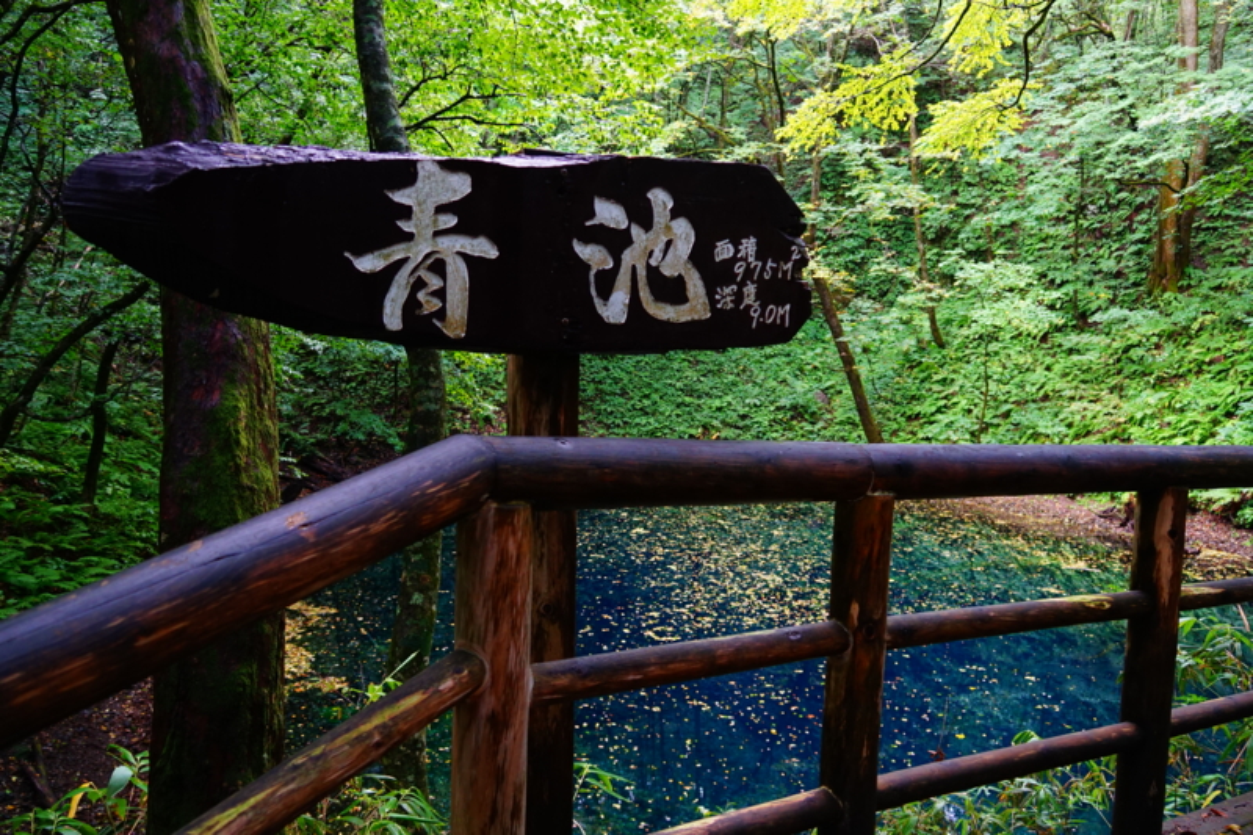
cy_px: 418
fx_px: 939
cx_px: 626
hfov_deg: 67.4
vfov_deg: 47.9
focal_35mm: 27
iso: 500
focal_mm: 18
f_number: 4
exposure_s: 1/60
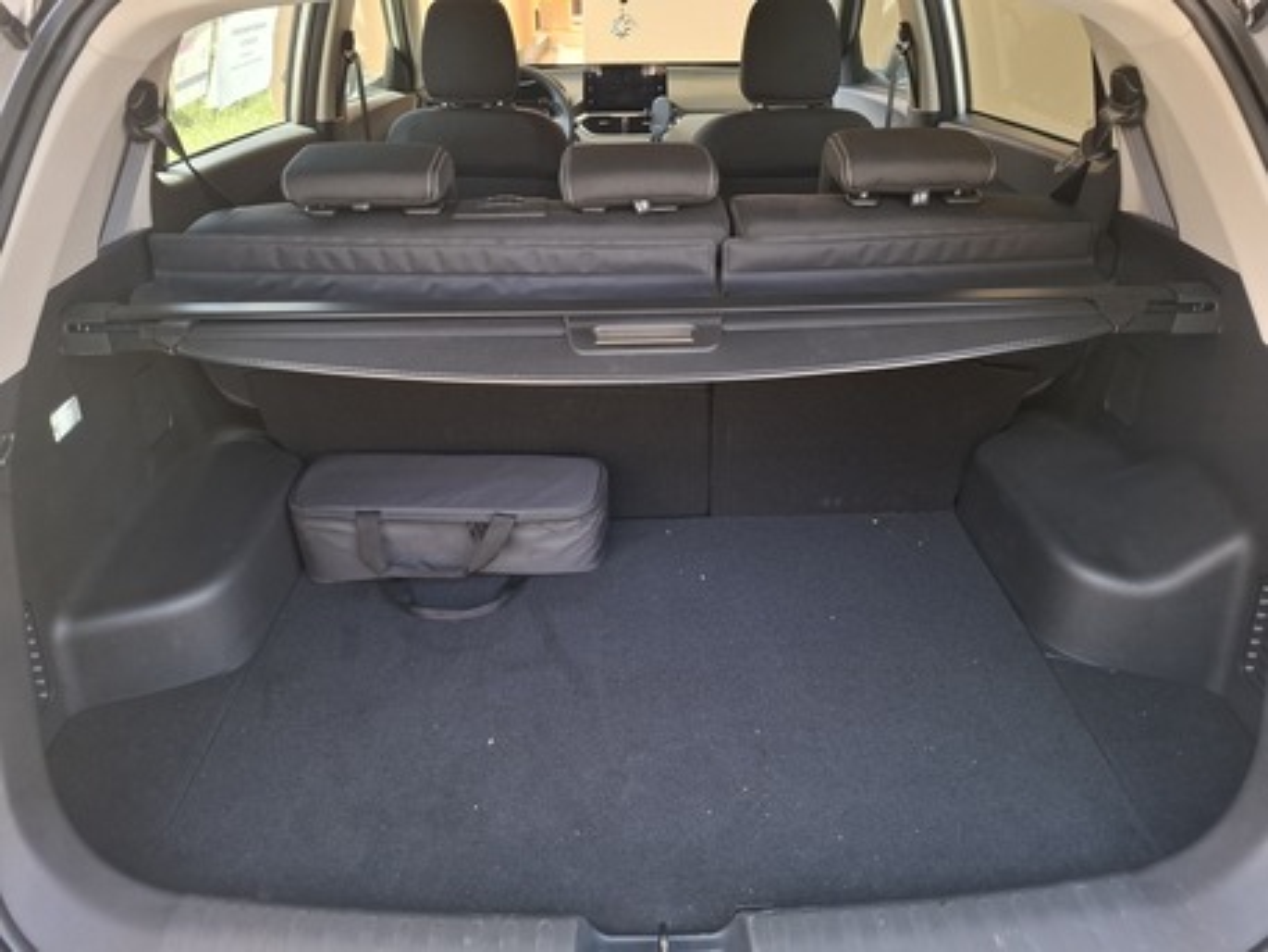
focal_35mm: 23
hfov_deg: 73.9
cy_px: 476
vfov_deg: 58.9
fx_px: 843
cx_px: 634
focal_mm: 5.54
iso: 64
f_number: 1.8
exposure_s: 1/100
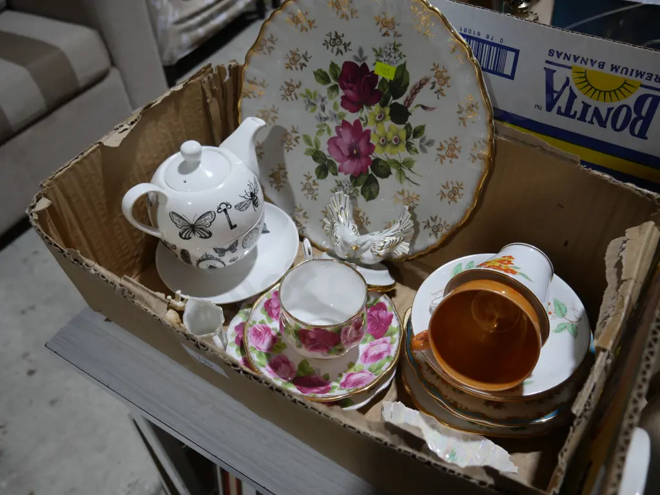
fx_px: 572
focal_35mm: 30
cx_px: 330
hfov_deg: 59.9
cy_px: 248
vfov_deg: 46.8
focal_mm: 15
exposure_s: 1/125
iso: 200
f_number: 3.6
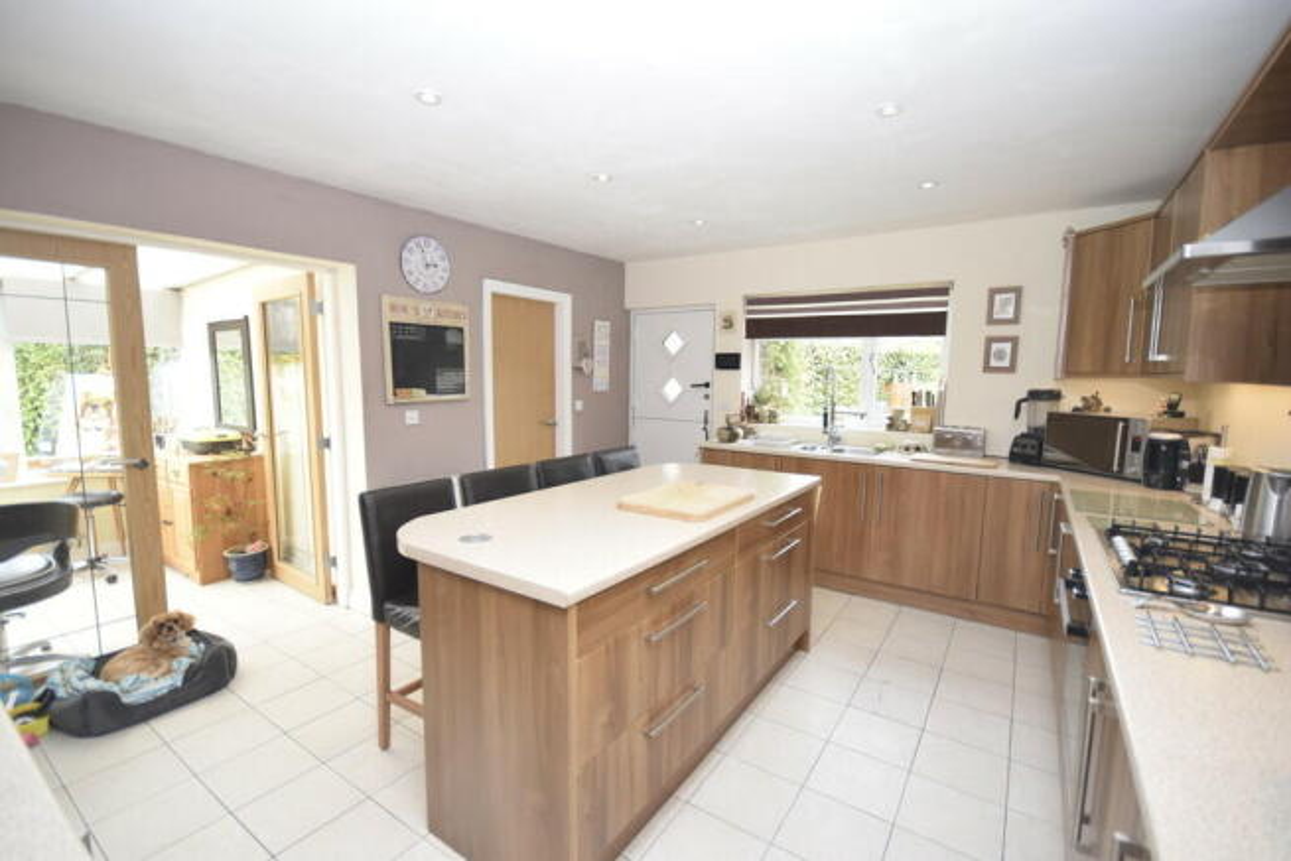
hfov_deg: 100.4
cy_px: 430
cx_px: 646
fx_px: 538
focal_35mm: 15
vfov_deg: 77.4
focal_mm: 10
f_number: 5
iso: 800
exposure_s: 1/100
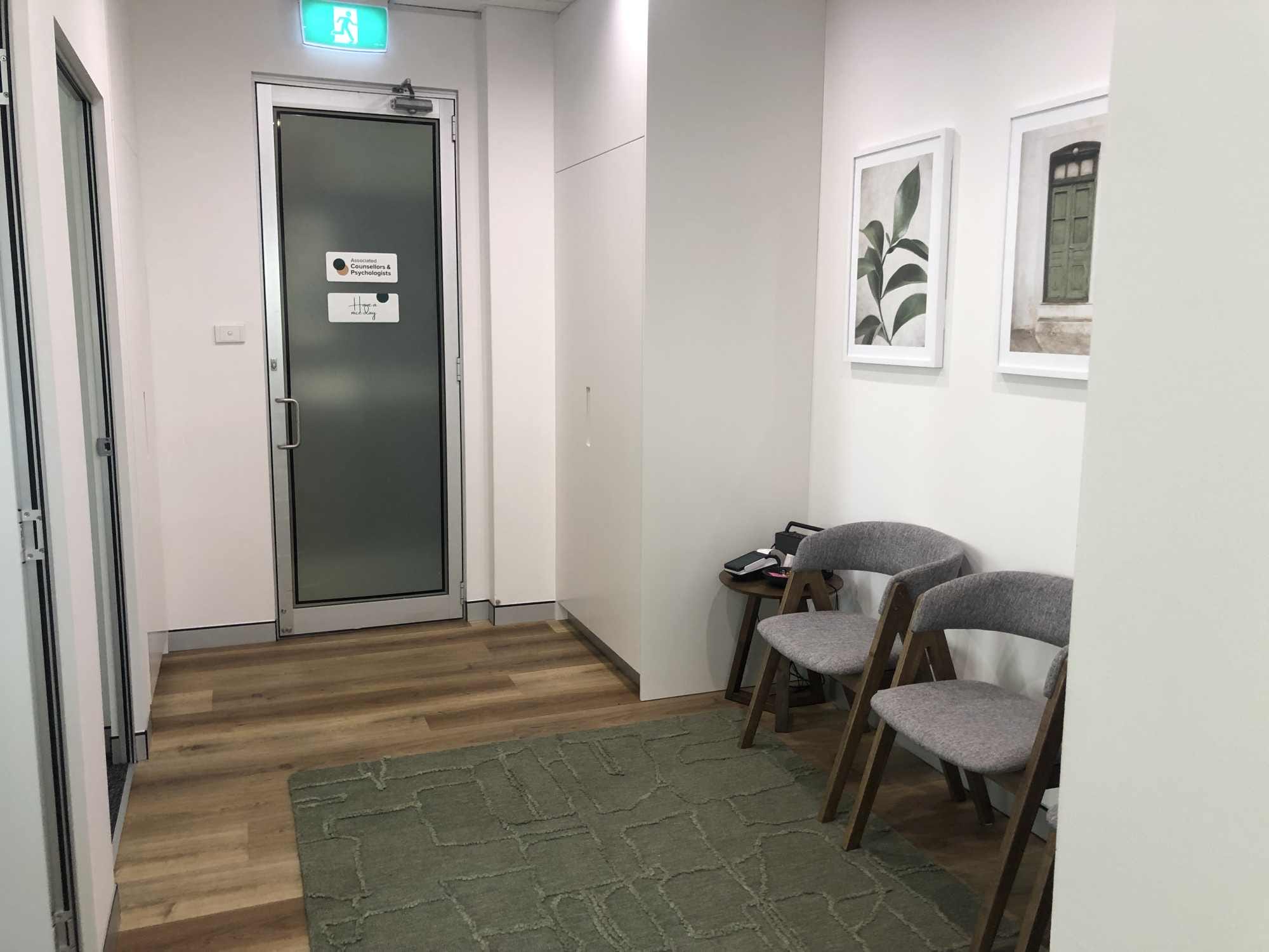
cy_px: 476
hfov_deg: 63.4
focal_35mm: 28
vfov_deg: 49.7
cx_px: 634
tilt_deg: -8.8
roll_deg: -0.1
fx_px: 1026
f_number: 1.8
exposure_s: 1/25
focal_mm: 4
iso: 40
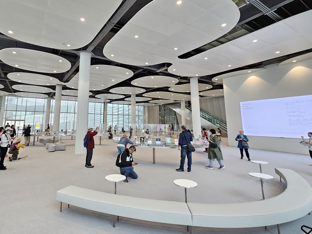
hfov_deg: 89.8
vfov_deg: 74.3
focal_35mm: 17
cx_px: 124
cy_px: 99
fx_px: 153
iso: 160
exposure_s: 1/60
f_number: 2.2
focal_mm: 2.2
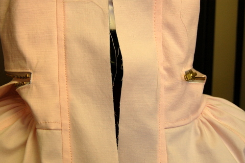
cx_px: 113
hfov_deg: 36.9
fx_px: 367
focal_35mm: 54
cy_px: 80
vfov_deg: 25.0
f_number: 5.6
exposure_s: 1/125
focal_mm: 30
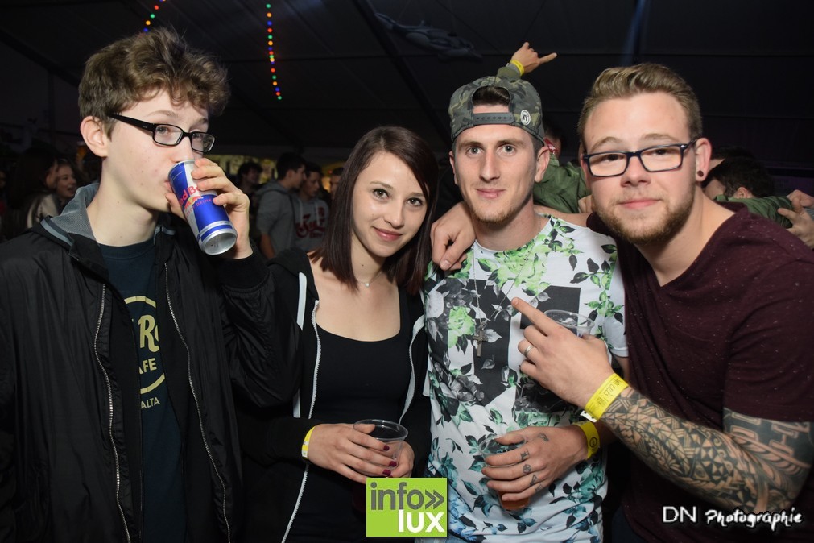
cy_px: 272
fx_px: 644
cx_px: 407
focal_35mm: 28
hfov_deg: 64.6
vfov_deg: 45.7
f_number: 3.5
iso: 1600
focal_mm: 19
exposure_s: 1/60
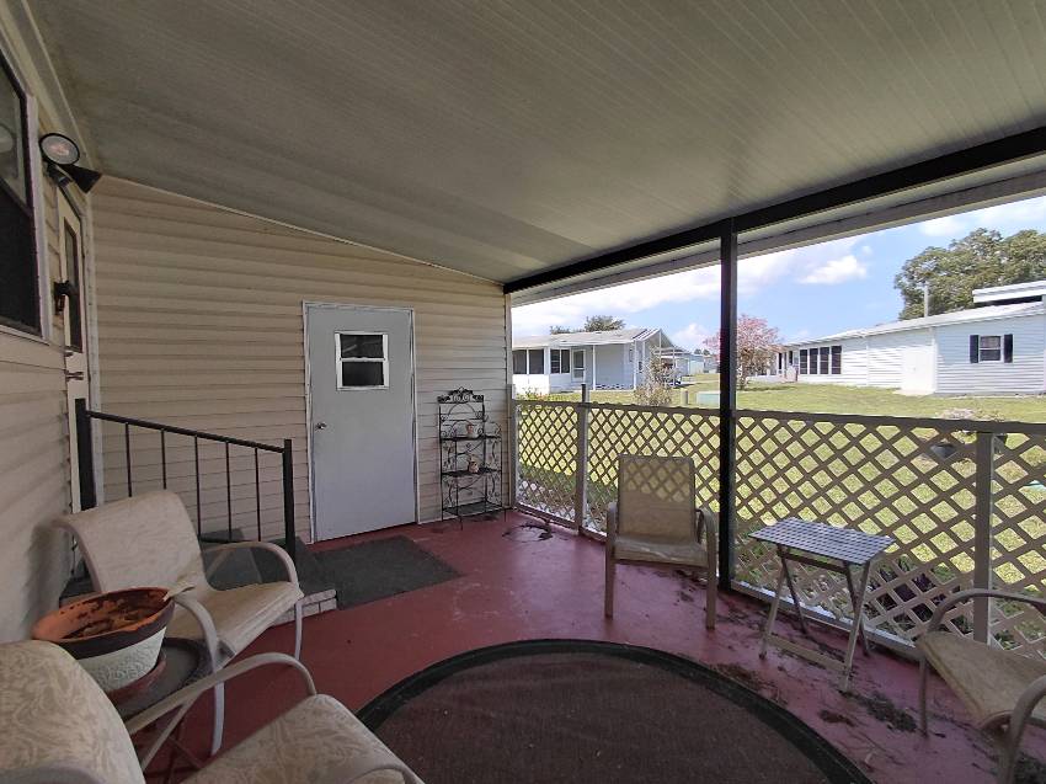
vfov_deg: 78.1
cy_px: 392
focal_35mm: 16
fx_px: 483
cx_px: 523
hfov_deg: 94.5
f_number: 2.2
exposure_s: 1/602
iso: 40
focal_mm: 1.64
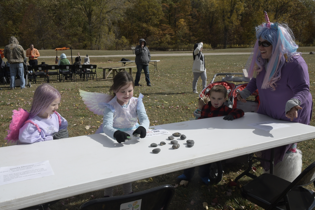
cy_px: 105
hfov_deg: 57.2
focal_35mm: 33
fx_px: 289
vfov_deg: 40.0
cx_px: 158
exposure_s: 1/1250
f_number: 18
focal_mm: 22
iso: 1000
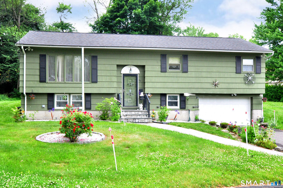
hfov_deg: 62.0
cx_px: 142
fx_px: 236
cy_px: 94
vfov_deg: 43.5
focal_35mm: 30
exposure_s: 1/125
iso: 1250
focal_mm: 20
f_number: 8
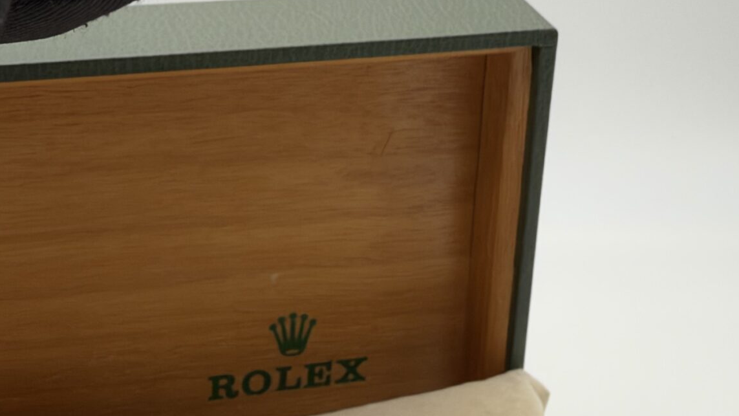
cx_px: 330
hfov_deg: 34.3
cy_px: 152
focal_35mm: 61
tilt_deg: -11.0
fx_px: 1195
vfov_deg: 19.7
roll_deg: +0.0
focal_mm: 2.22
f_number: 2.2
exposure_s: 1/191
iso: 40
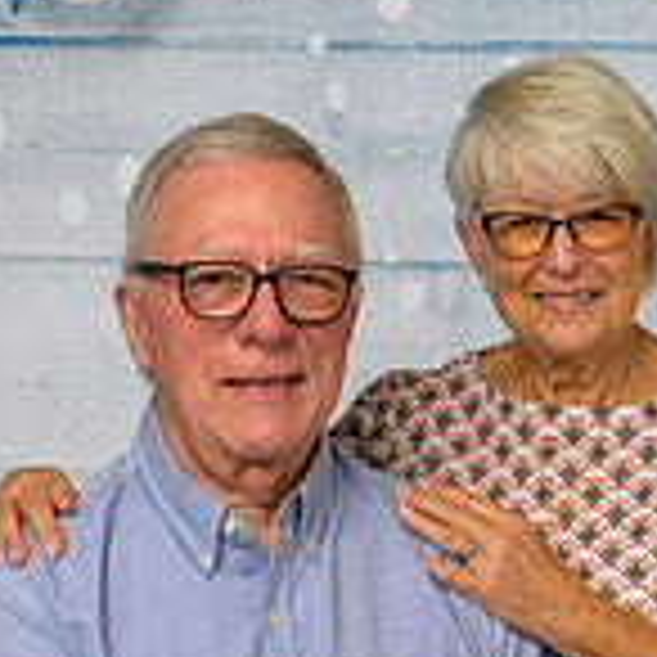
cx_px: 369
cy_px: 693
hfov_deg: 14.8
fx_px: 2534
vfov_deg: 14.5
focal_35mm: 118
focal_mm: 45
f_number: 10
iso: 400
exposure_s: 1/125
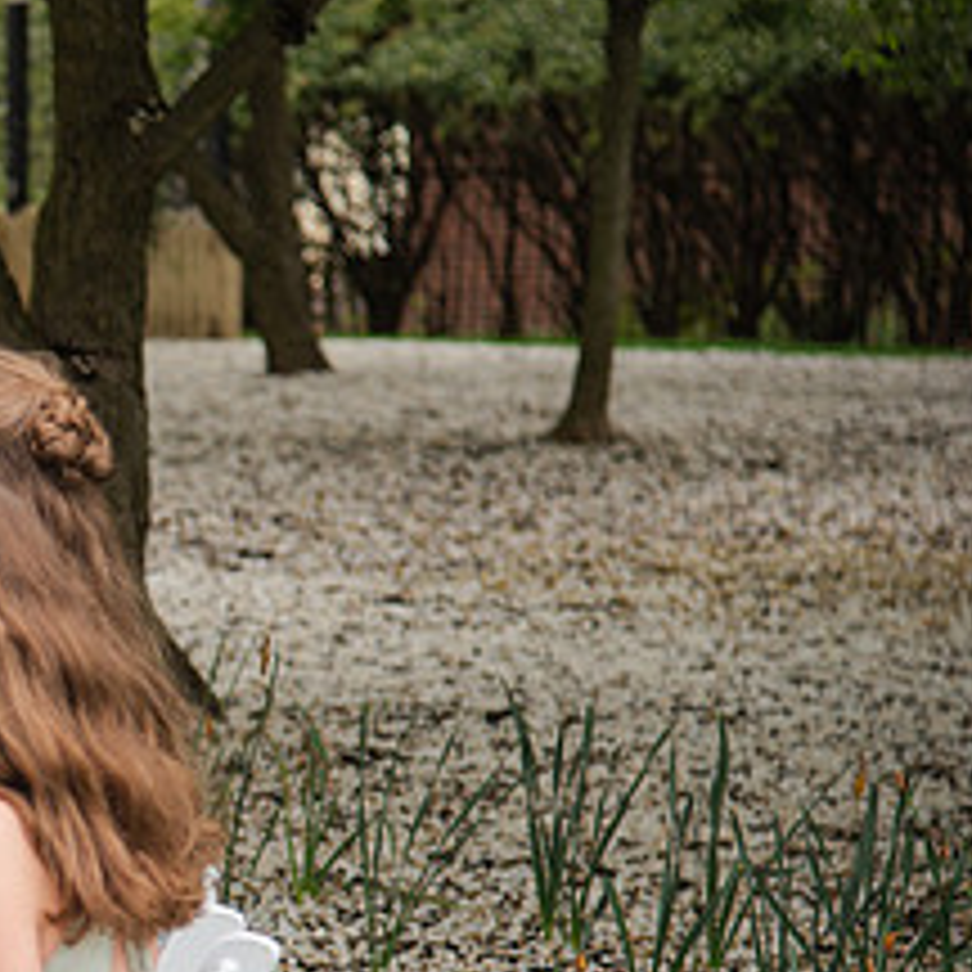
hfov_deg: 9.0
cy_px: 720
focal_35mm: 190
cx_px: -386
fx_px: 6036
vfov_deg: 9.2
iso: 100
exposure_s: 1/400
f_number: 4
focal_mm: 78
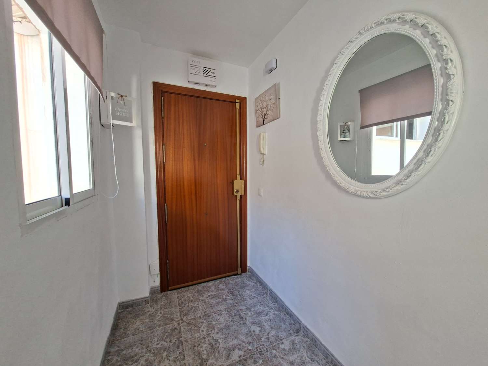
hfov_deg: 106.2
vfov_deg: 89.9
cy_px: 183
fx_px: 183
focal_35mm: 13
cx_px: 244
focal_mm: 1.74
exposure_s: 1/50
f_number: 2.2
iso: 80
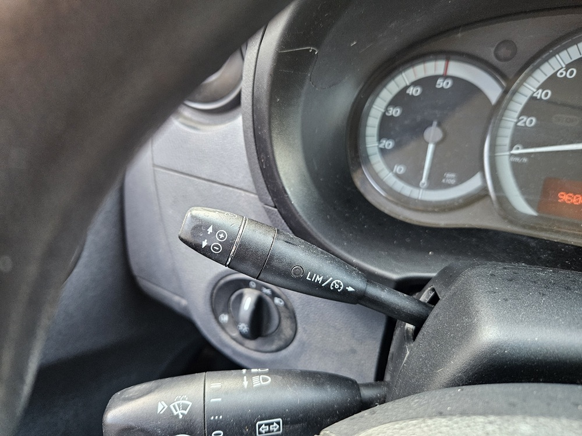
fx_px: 387
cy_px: 218
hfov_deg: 73.9
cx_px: 291
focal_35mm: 23
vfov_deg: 58.9
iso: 500
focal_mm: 5.4
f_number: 1.8
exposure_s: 1/100
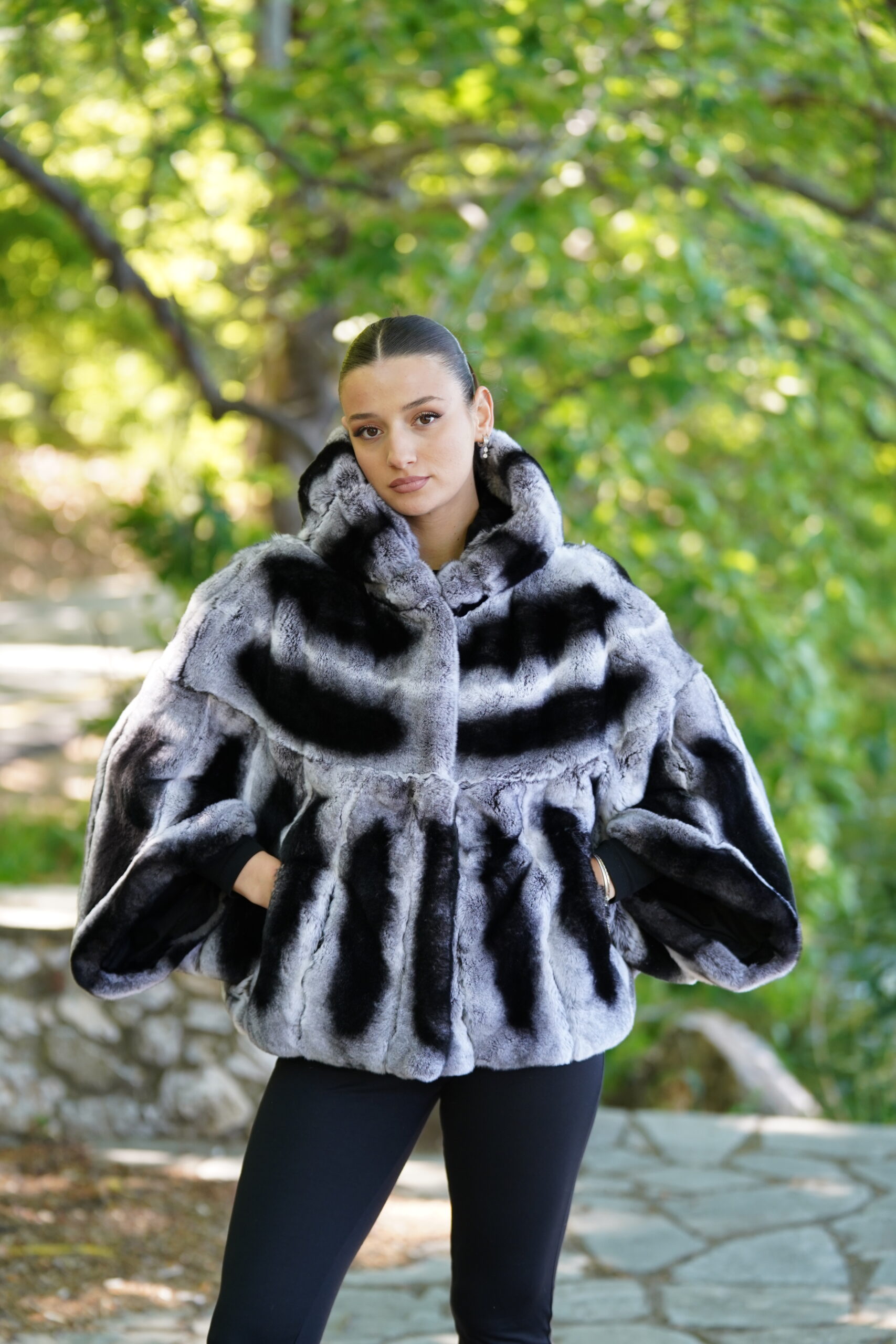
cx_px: 448
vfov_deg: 24.8
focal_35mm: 82
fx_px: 3061
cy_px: 672
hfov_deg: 16.7
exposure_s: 1/320
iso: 640
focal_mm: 82
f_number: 2.8
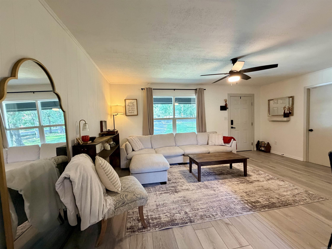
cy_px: 124
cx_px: 166
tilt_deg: -2.2
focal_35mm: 14
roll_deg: +1.8
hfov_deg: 102.1
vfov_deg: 85.7
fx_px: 134
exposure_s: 1/60
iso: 400
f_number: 2.2
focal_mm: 2.22
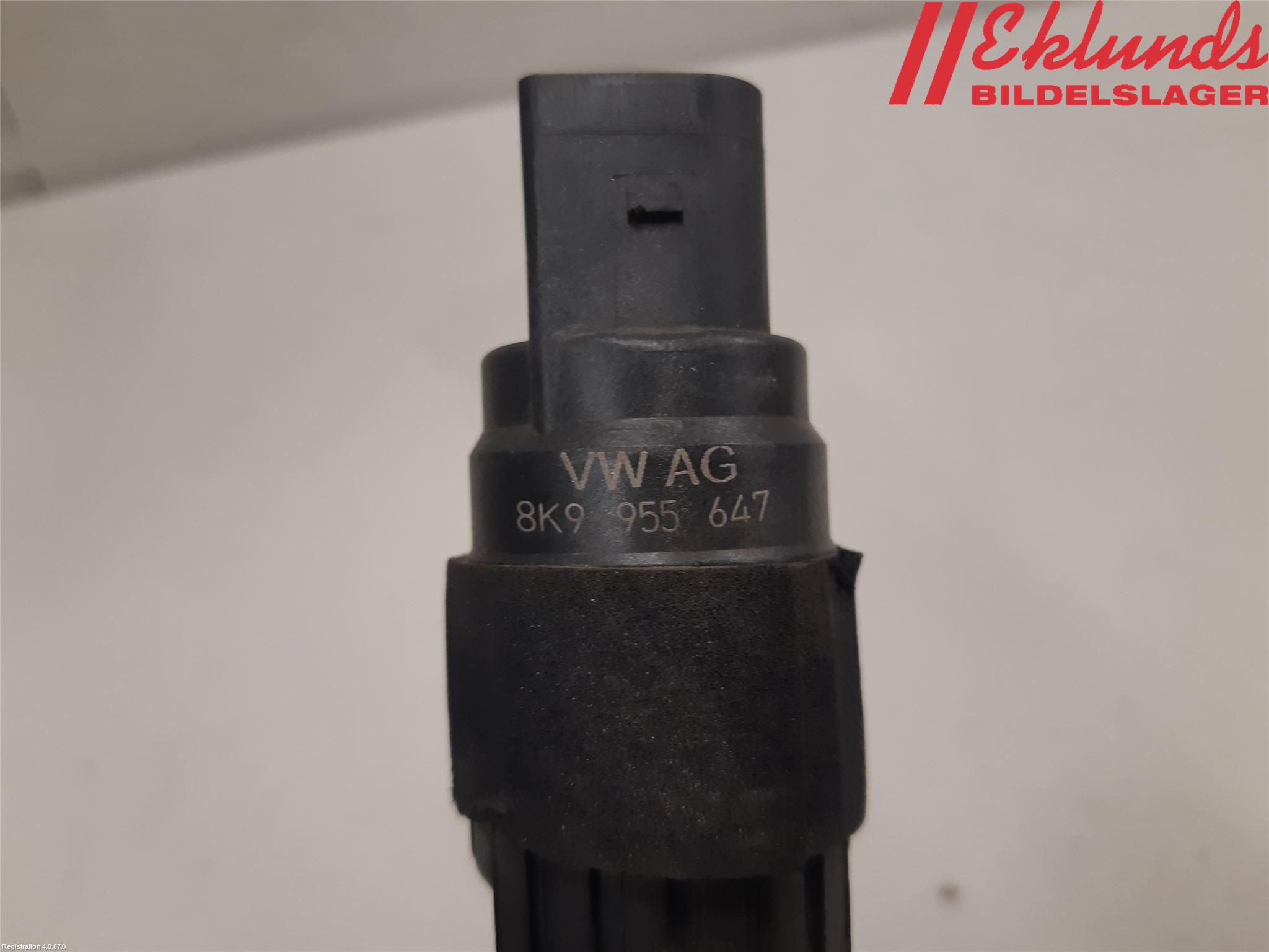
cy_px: 476
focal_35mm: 26
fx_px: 953
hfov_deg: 67.3
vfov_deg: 53.1
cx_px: 634
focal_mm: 3.93
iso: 125
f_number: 1.7
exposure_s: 1/50
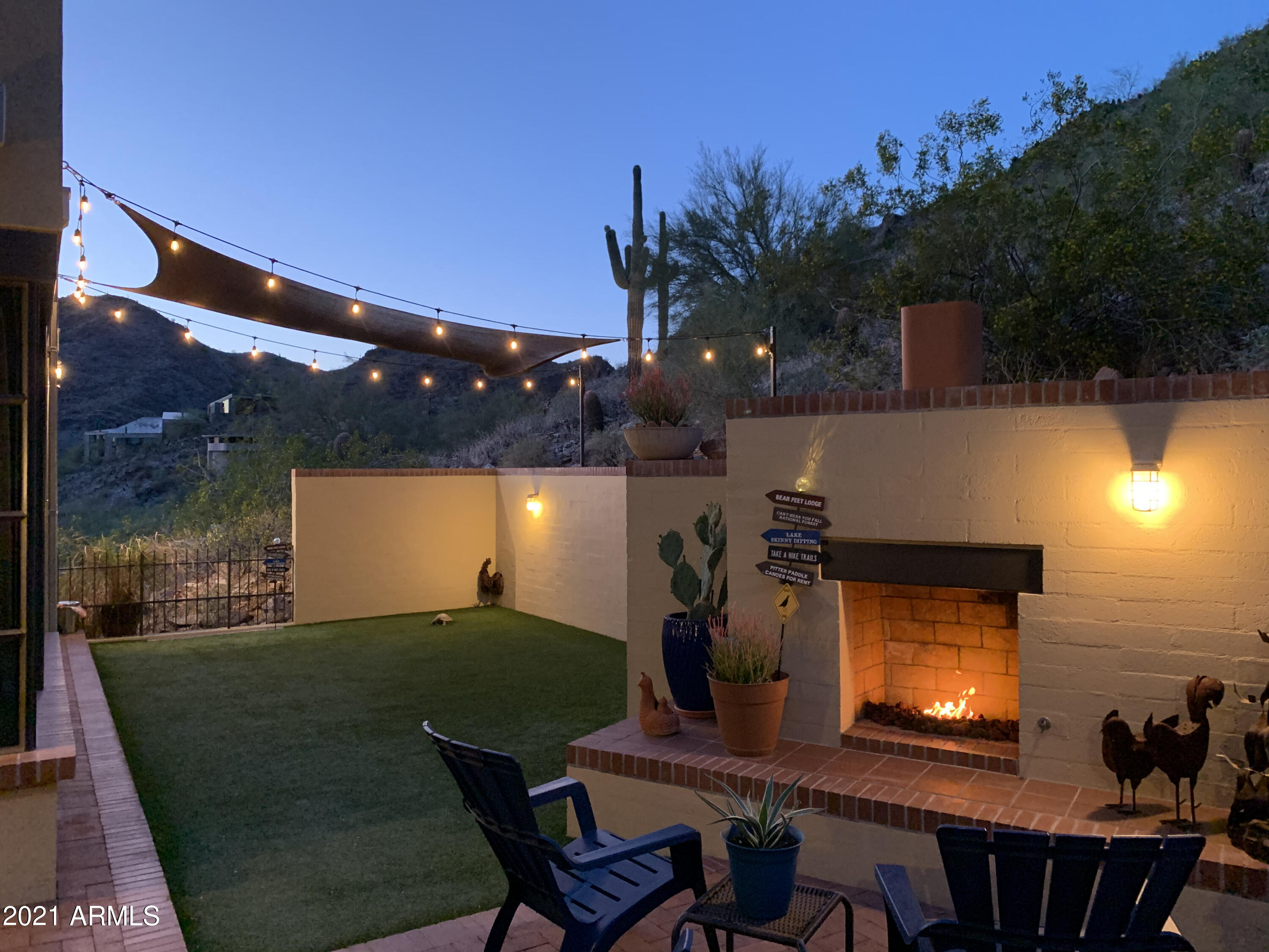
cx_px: 634
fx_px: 953
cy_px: 476
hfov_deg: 67.3
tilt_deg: +1.2
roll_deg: -0.9
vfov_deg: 53.1
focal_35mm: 26
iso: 320
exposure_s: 1/60
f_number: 1.8
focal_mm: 4.25
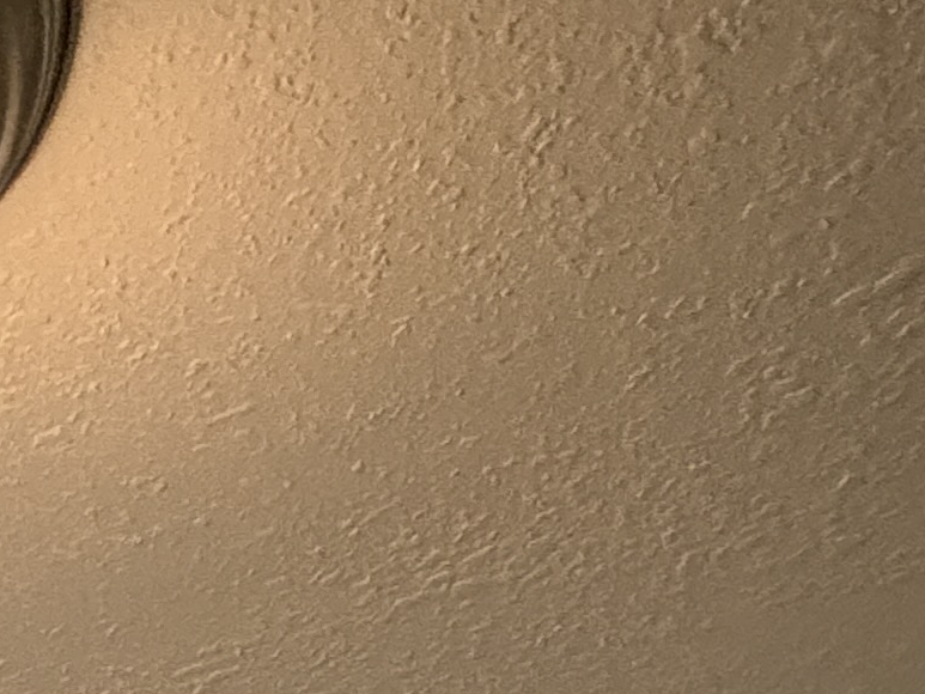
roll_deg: +0.3
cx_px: -187
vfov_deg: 13.1
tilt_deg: -5.8
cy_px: 1800
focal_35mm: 73
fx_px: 1951
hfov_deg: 24.2
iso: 1000
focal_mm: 2.22
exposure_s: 1/40
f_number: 2.2
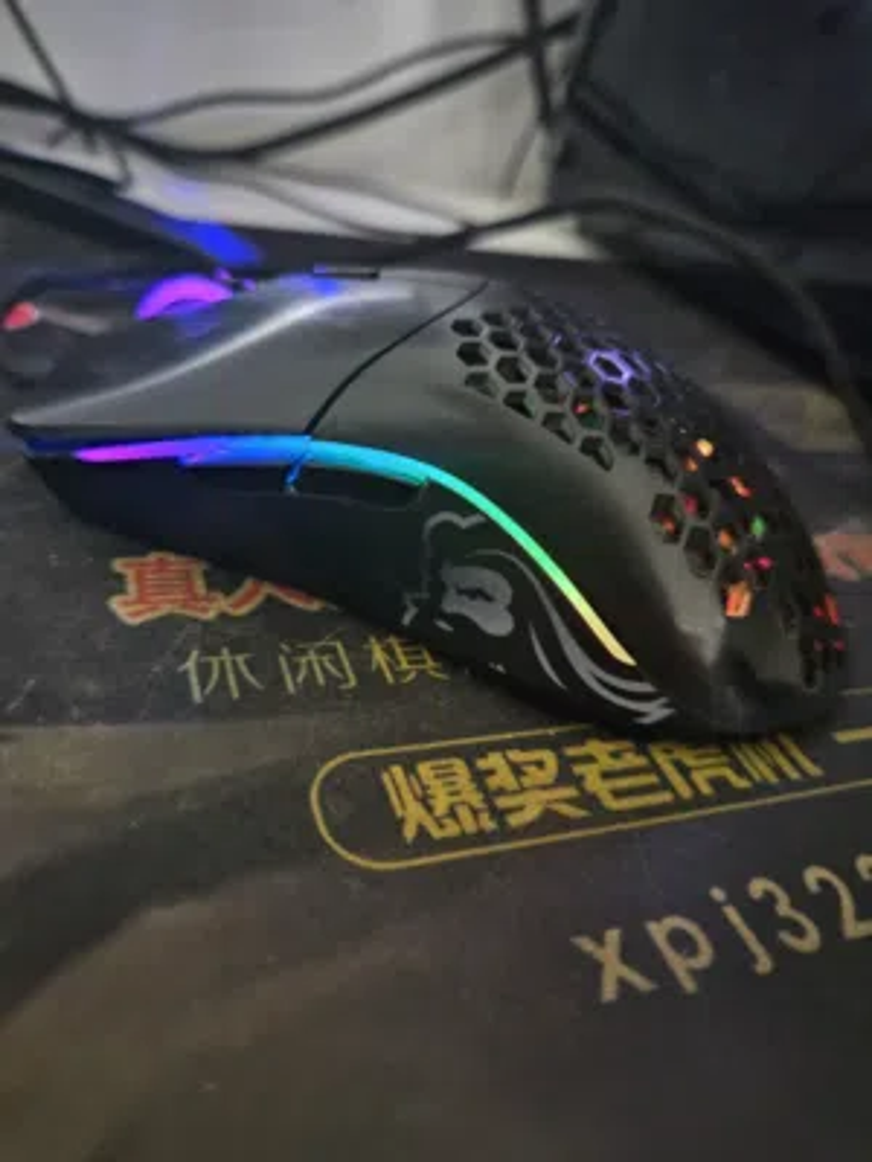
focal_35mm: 23
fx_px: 773
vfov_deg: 73.9
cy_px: 581
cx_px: 436
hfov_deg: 58.9
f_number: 1.8
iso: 2000
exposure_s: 1/16.7
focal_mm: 5.4
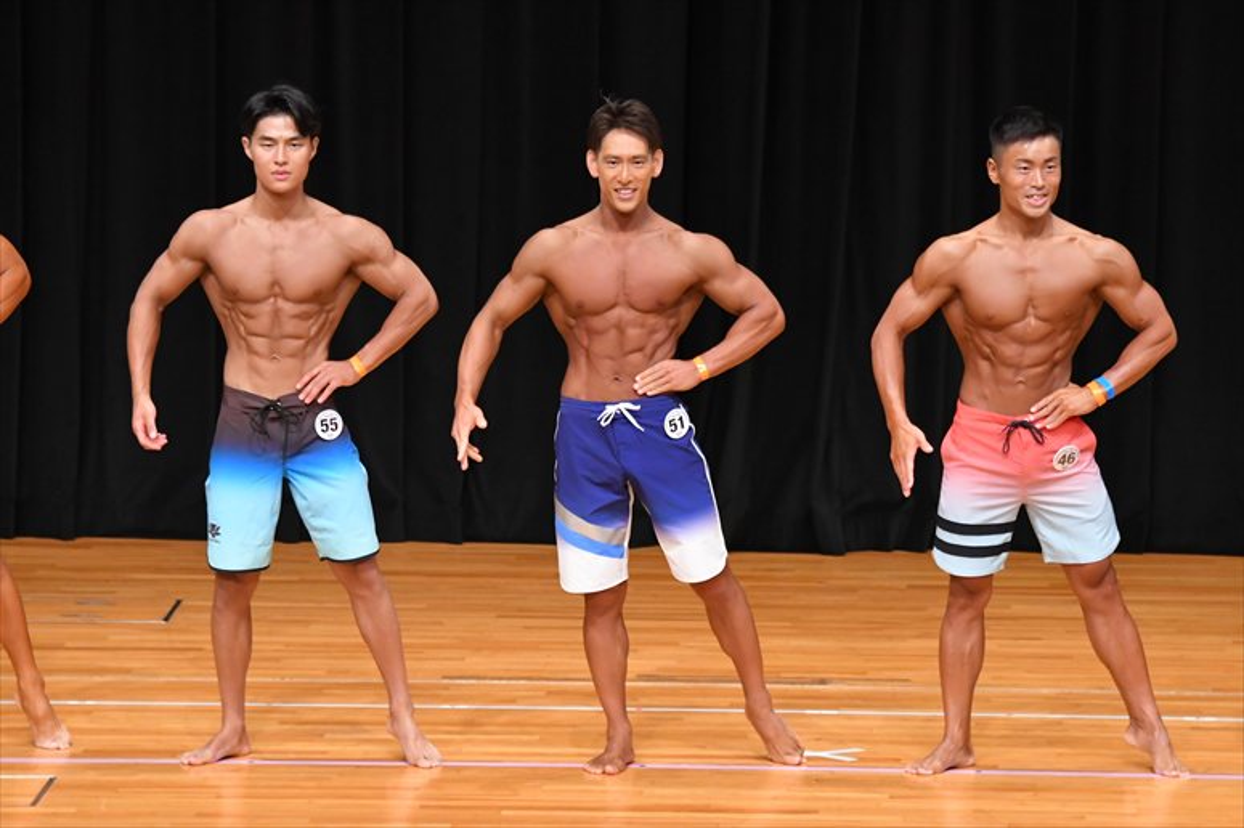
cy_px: 414
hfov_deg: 8.1
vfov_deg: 5.4
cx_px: 622
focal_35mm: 255
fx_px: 8807
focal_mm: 170
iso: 4000
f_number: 5.6
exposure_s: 1/400
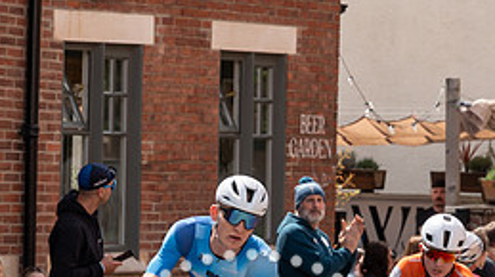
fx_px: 4012
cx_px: 606
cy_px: 266
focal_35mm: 306
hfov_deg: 7.0
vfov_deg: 4.0
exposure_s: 1/1000
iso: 200
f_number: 5
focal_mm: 69
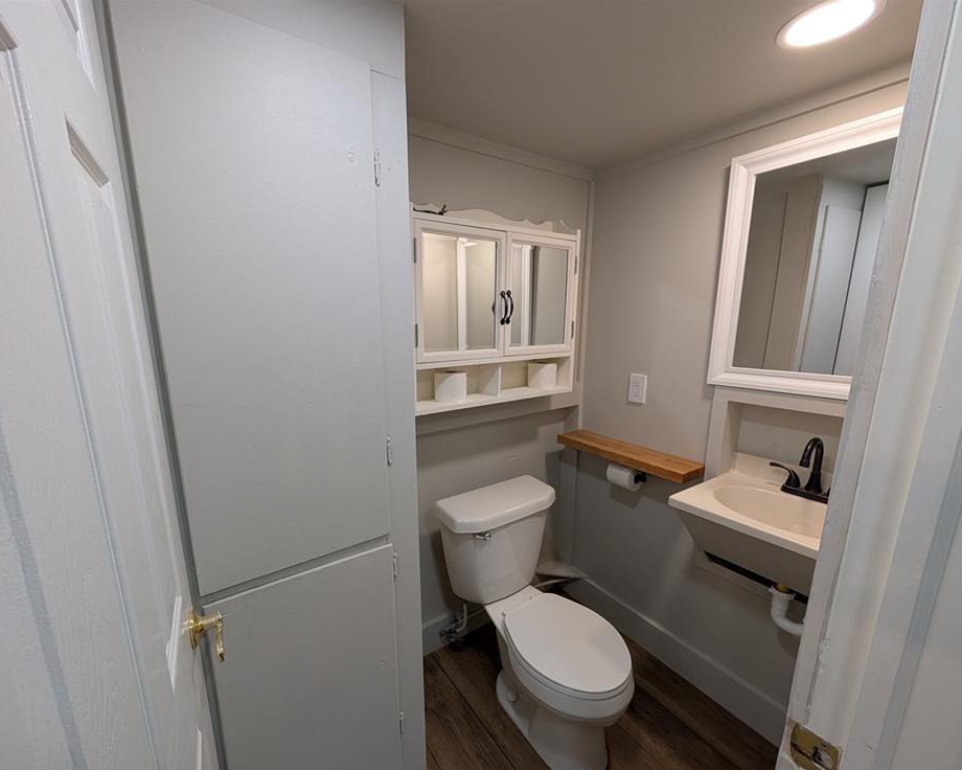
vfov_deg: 92.2
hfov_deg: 104.6
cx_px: 444
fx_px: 370
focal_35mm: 13
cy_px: 401
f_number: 1.7
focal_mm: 2.02
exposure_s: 1/67.6
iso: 64
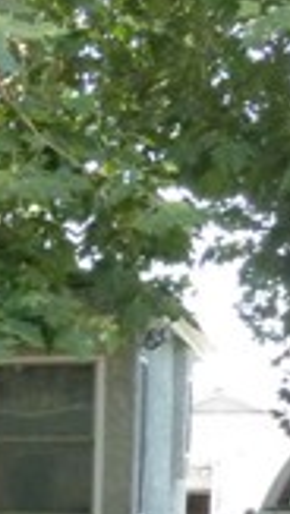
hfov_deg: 9.3
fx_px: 1459
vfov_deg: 19.1
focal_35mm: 107
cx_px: -552
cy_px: 583
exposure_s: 1/250
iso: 320
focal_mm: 4.1
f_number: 3.3
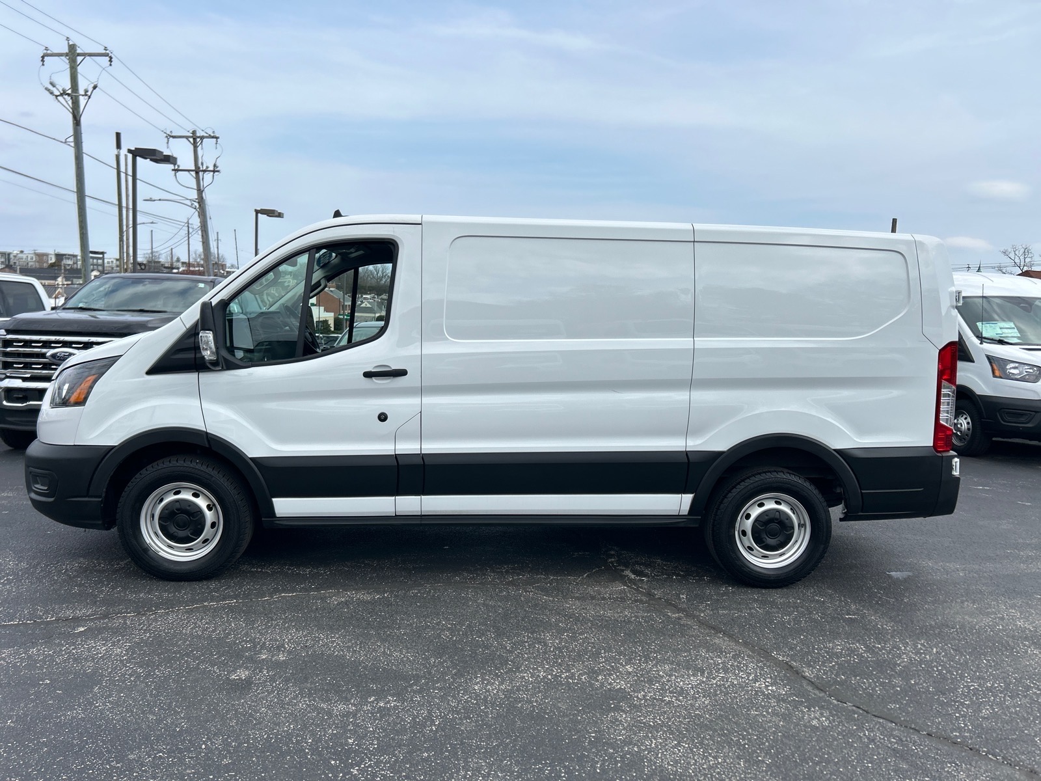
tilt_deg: -7.3
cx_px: 520
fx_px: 782
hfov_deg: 67.3
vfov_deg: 53.1
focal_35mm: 26
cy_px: 390
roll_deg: -2.0
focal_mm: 5.7
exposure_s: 1/4831
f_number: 1.5
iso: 50
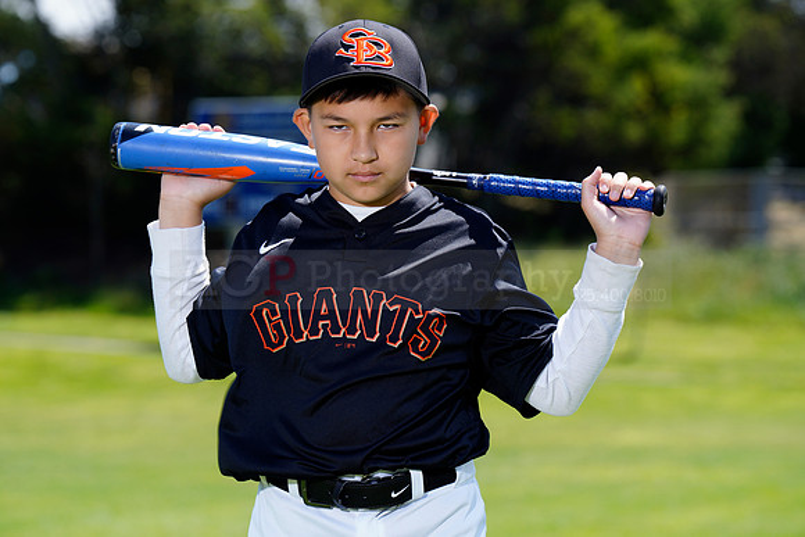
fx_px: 3646
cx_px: 402
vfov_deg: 8.4
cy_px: 268
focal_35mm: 163
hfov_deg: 12.6
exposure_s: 1/250
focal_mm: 163
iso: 100
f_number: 6.3
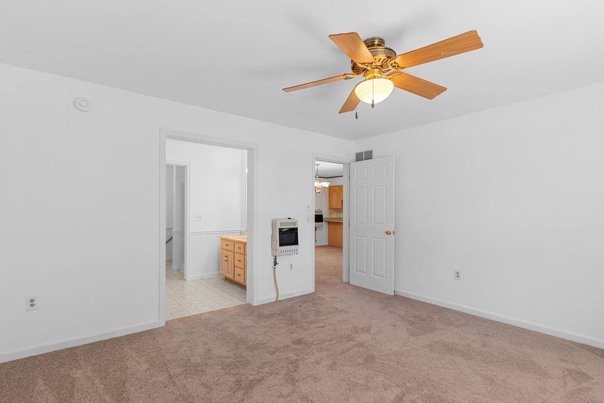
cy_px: 212
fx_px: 285
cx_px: 289
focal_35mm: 17
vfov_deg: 70.4
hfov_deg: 93.2
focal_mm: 16
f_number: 6.7
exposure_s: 1/15
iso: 400
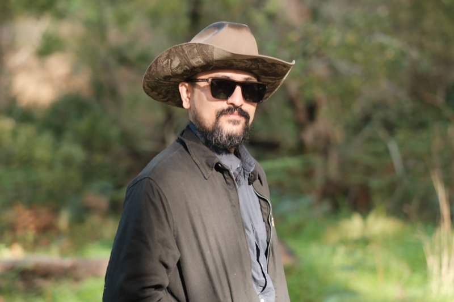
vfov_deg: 16.3
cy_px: 151
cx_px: 227
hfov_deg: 24.2
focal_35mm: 84
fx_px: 1059
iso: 125
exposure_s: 1/300
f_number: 1.8
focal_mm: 56
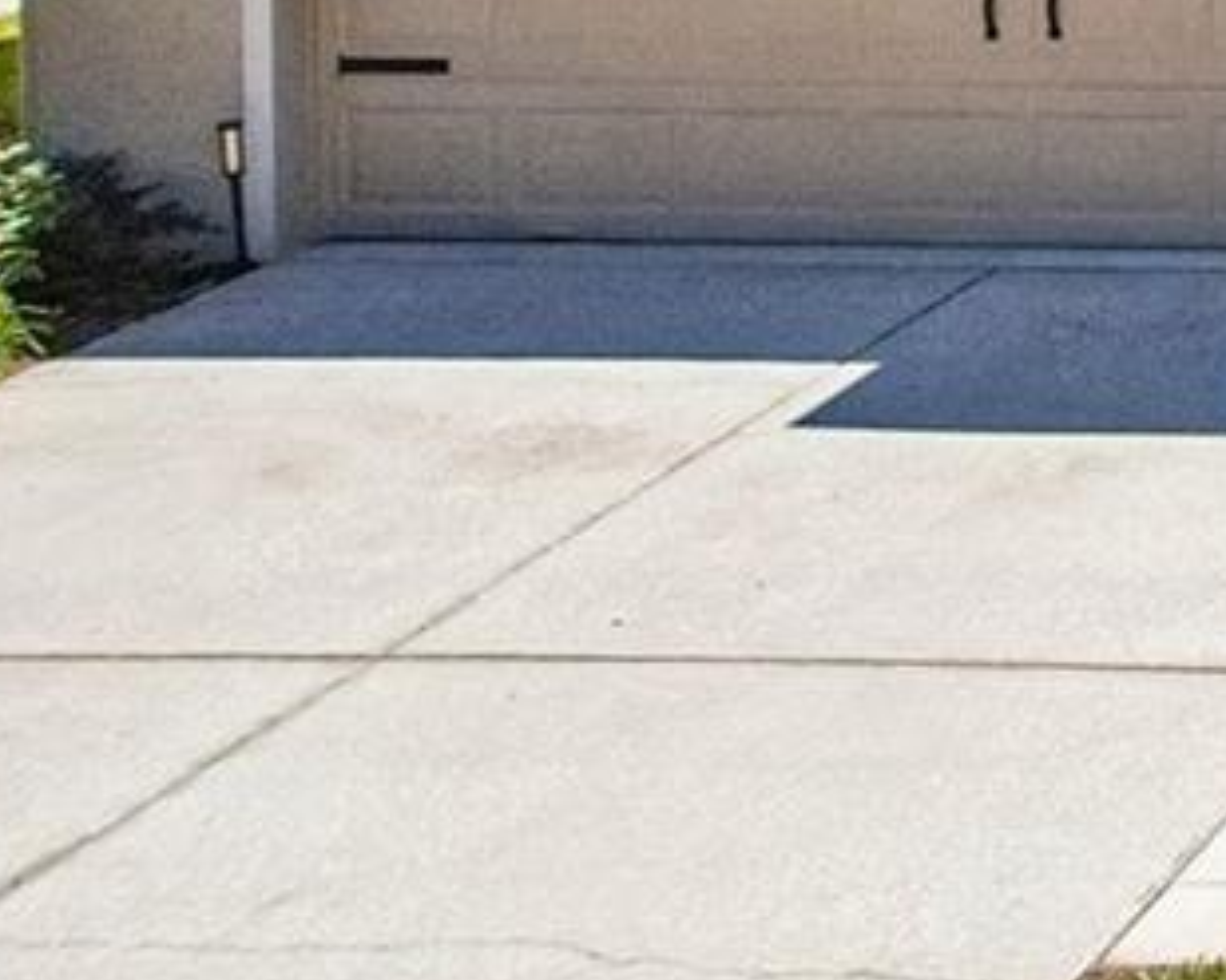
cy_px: -619
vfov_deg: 13.3
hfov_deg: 13.9
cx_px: 2738
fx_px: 3881
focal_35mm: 107
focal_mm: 8.4
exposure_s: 1/6000
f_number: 2.8
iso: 420
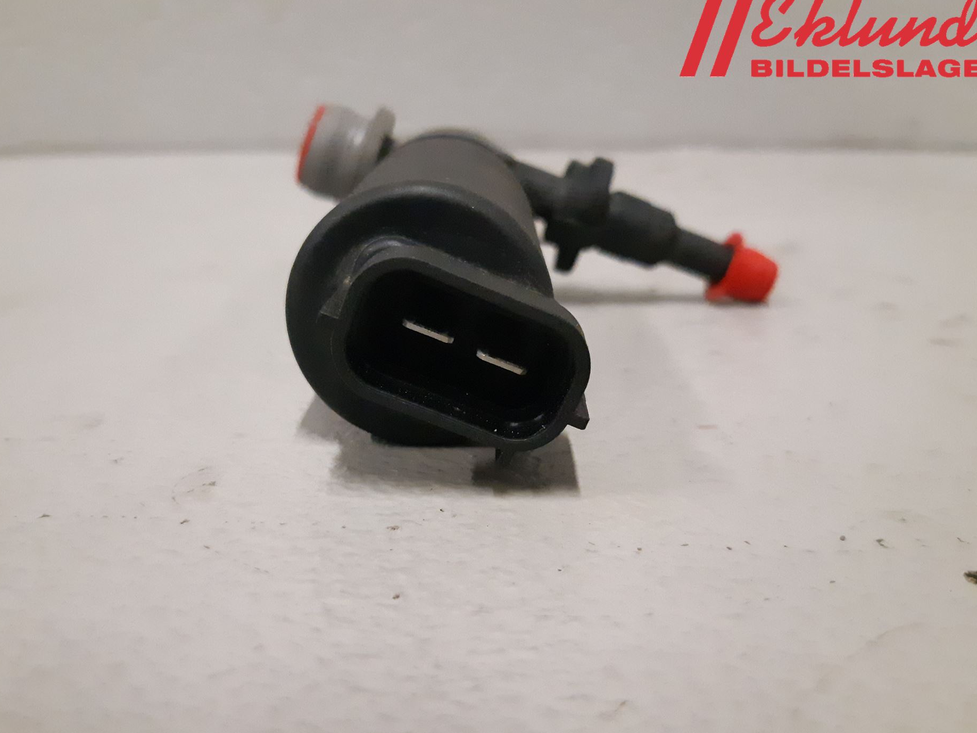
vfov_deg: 48.2
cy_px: 396
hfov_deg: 61.6
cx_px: 461
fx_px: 818
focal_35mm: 29
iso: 800
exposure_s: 1/221
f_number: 1.7
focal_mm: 3.93
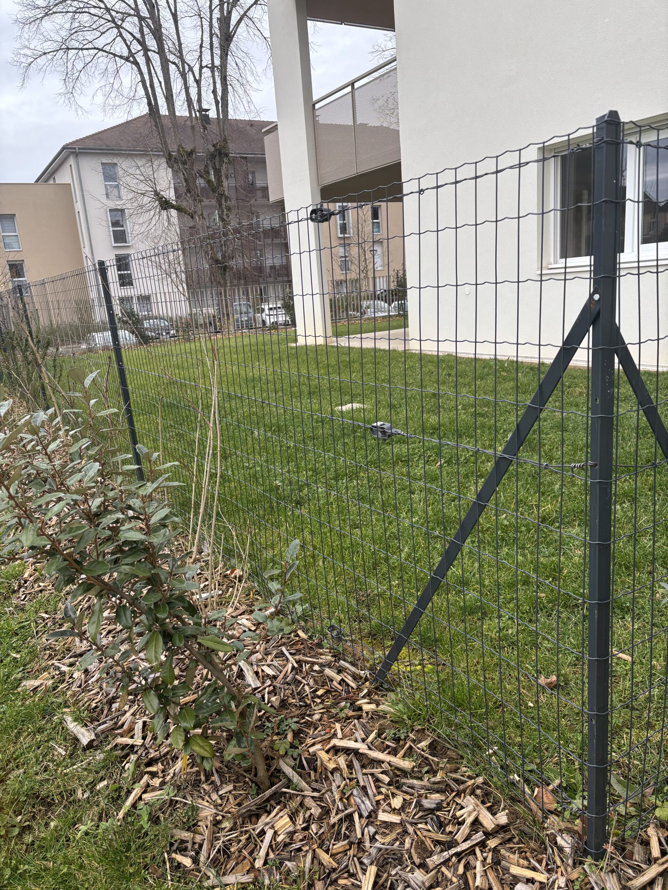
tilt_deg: -13.0
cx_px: 334
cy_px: 445
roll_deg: +4.6
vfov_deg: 67.3
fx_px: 669
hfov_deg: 53.1
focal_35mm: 26
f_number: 1.6
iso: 50
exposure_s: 1/317
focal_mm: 5.96
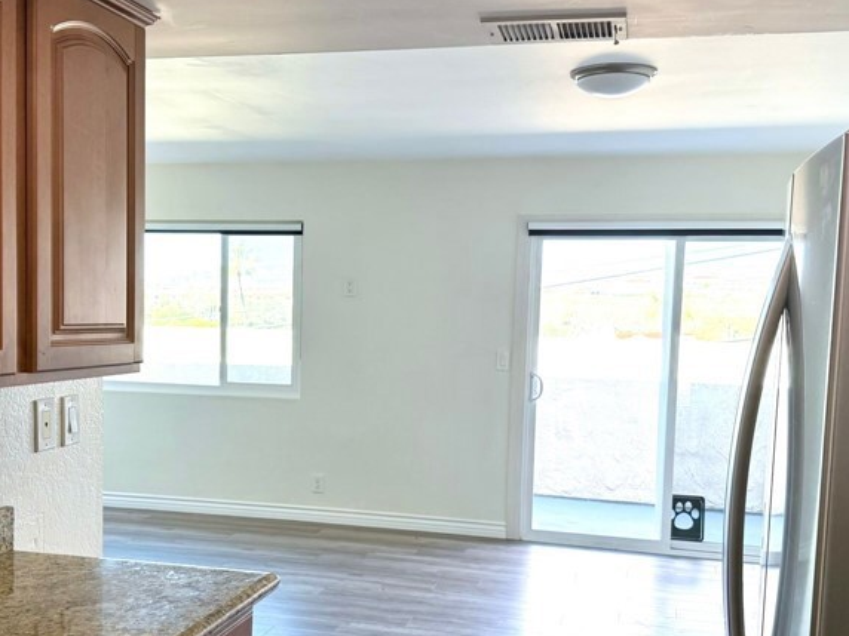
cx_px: 353
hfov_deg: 43.7
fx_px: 1055
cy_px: 388
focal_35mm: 43
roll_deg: -0.7
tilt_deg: -4.6
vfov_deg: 33.5
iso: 100
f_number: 1.78
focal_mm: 6.76
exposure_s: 1/272
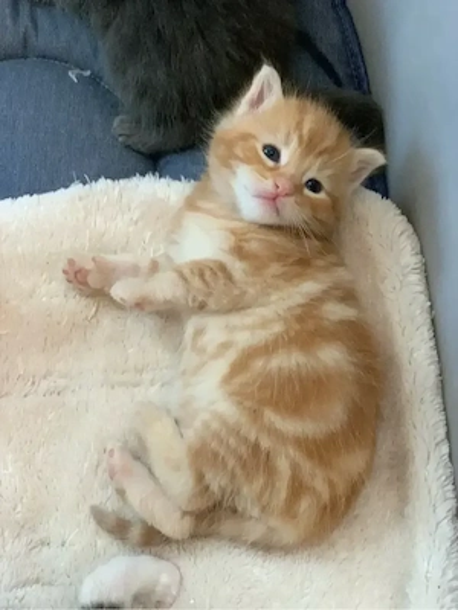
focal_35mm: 52
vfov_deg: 36.8
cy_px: 305
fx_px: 917
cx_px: 229
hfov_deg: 28.0
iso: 250
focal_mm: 6
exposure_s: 1/60
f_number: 2.4
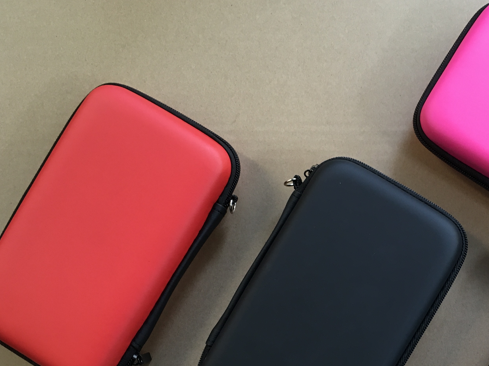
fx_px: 664
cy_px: 284
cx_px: 361
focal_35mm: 47
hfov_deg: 39.4
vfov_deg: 30.3
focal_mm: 4.15
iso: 125
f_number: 2.2
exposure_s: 1/33
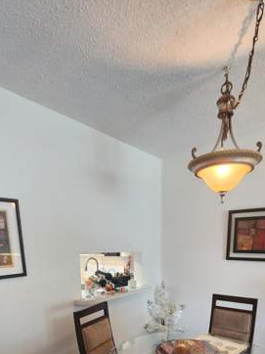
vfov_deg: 65.8
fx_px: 235
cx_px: 144
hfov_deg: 58.7
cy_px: 293
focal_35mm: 23
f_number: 2.2
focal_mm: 2.2
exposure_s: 1/30
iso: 320
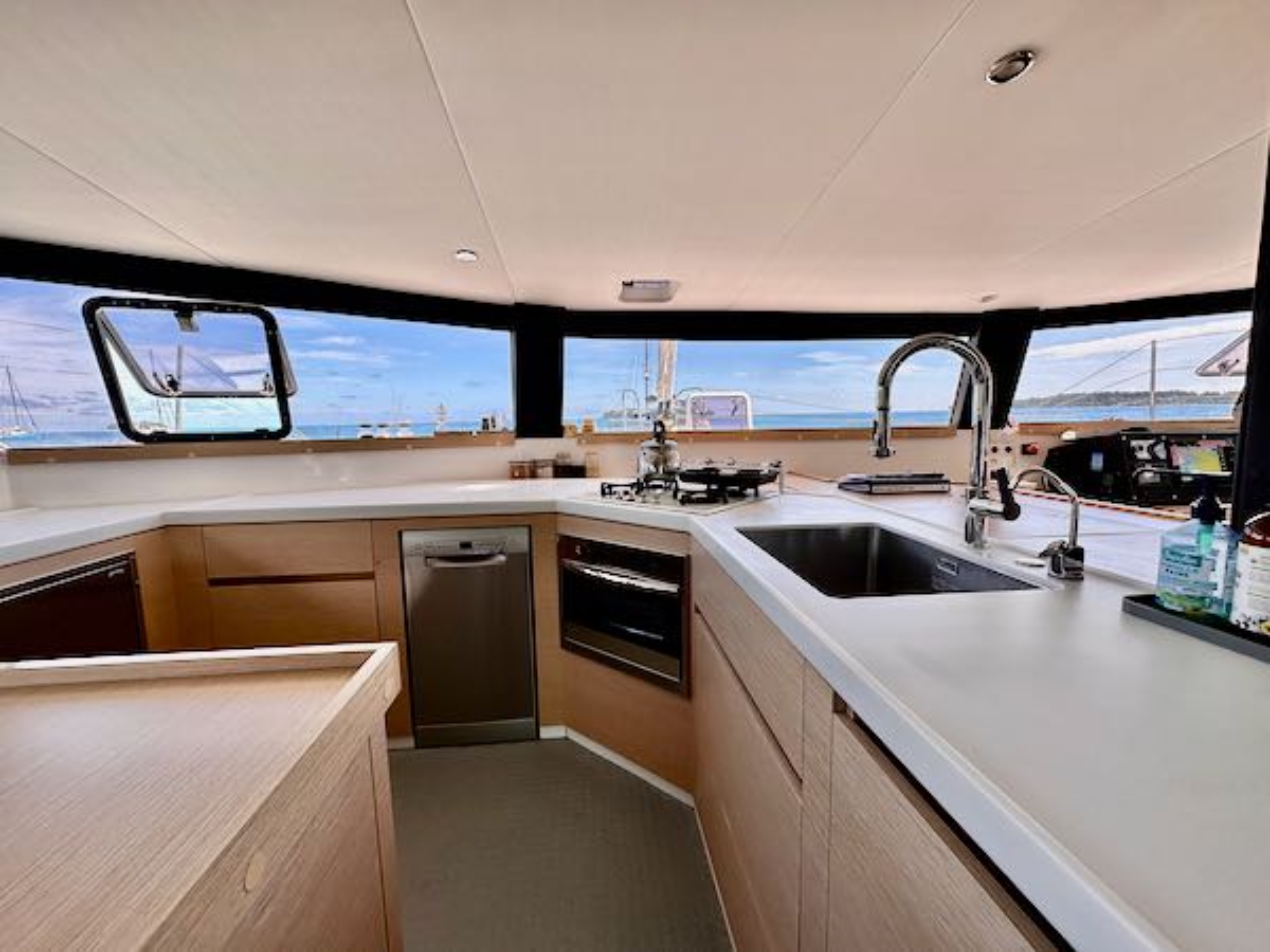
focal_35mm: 14
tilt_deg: -6.4
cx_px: 635
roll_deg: +1.6
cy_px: 476
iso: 40
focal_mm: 2.22
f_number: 2.2
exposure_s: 1/422
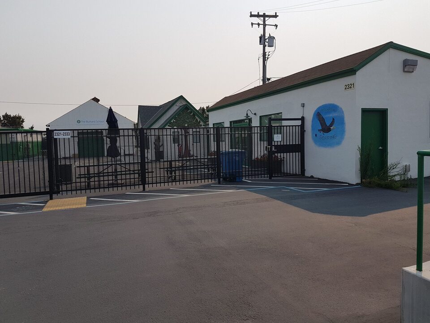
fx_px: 323
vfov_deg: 53.1
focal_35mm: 26
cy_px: 162
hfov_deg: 67.3
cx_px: 215
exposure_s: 1/3312
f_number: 1.7
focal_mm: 4.2
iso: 40
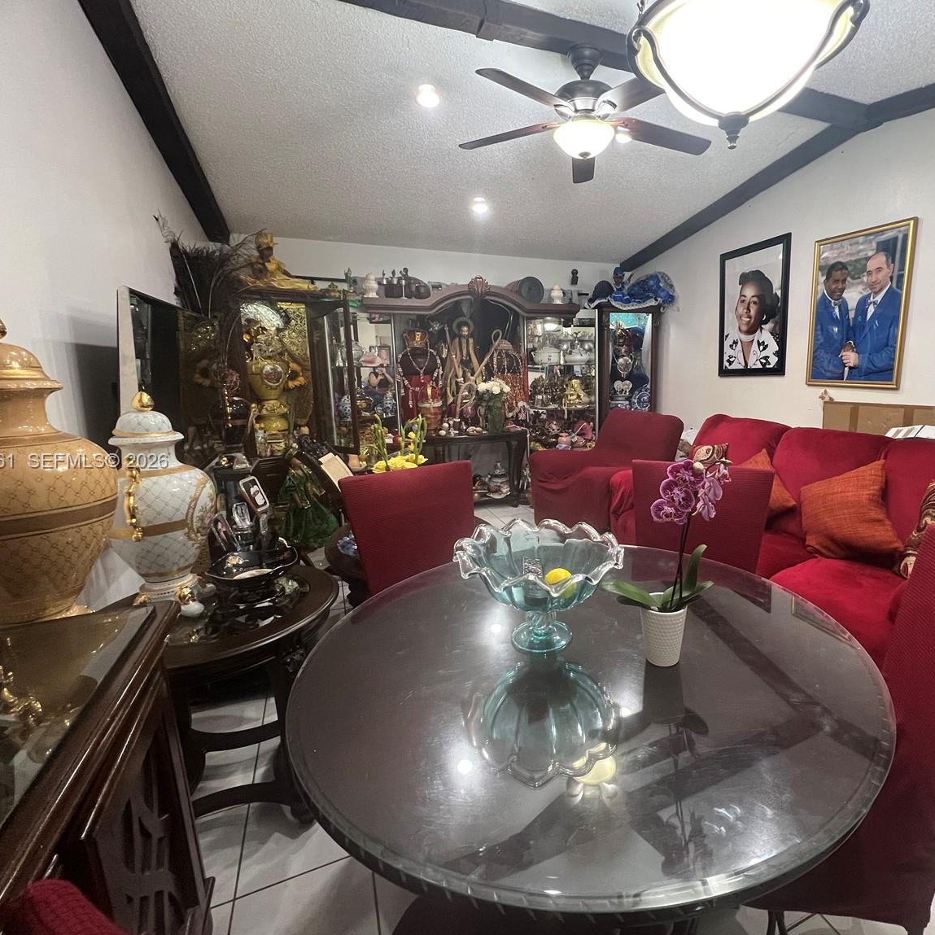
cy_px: 462
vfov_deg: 87.4
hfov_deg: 86.2
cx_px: 566
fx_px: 489
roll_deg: +0.4
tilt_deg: -11.0
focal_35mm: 16
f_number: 1.8
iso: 320
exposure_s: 1/60
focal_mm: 1.57
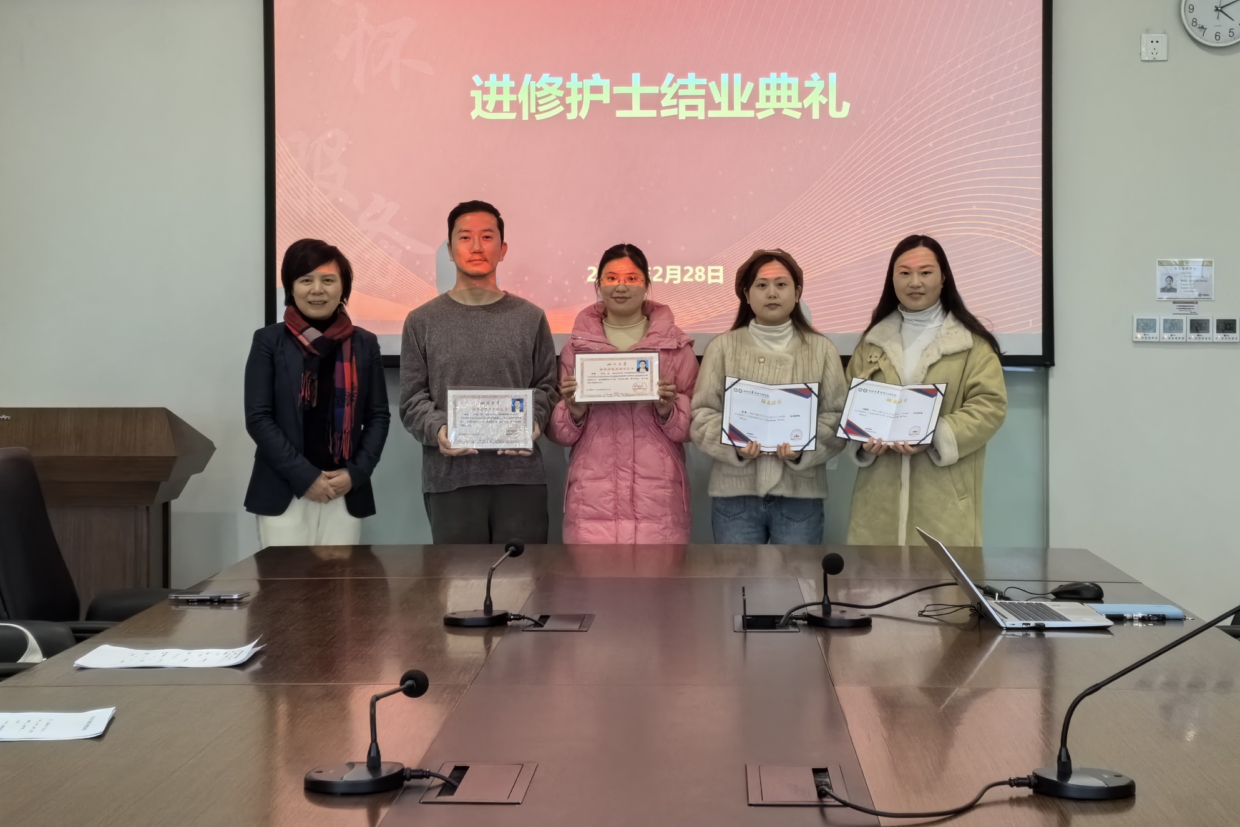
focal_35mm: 67
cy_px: 363
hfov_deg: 30.1
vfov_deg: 20.3
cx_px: 620
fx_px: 2308
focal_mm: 5.75
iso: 320
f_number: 2
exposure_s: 1/100
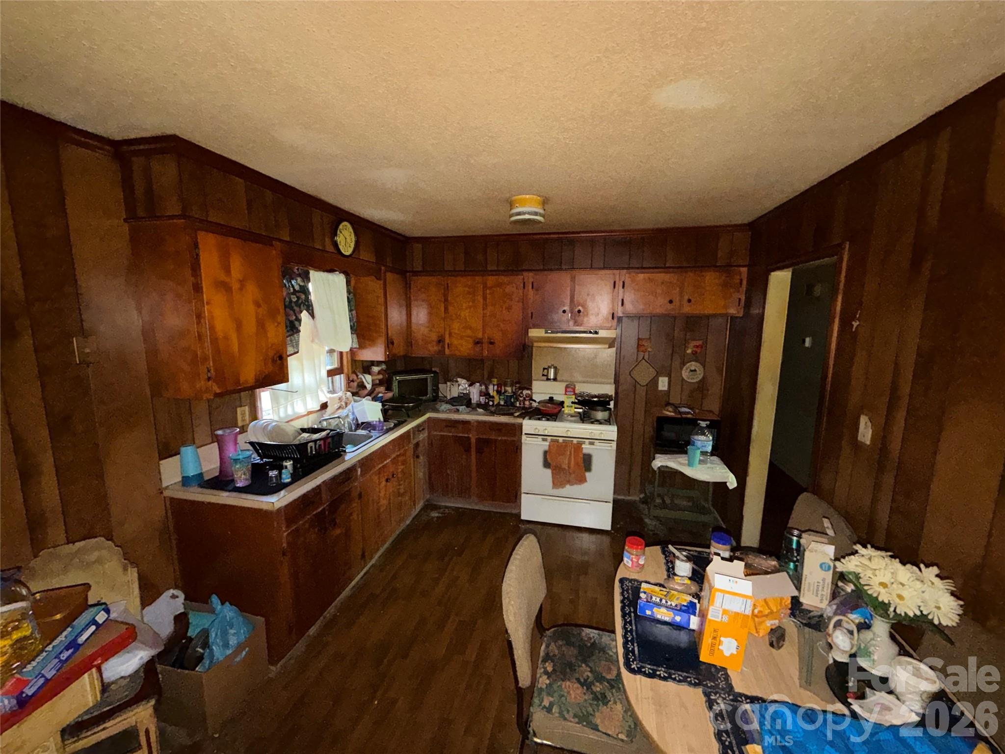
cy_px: 377
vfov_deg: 85.7
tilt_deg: -9.4
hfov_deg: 102.1
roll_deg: +0.1
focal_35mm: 14
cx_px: 502
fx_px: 406
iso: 500
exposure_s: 1/16
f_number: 2.2
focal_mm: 2.22
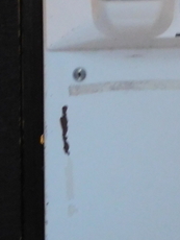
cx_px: 239
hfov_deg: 6.1
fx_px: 1682
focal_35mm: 243
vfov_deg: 7.9
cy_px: -172
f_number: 4.5
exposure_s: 1/6
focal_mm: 12.5
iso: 800
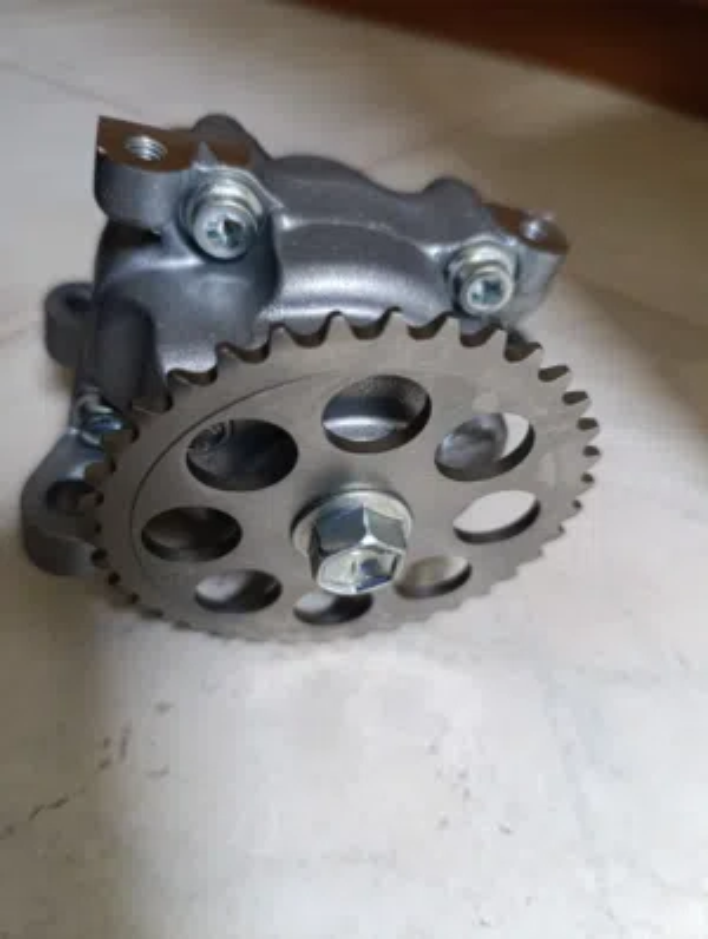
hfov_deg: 59.0
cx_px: 354
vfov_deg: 73.8
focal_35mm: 23
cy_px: 470
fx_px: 625
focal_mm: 6.14
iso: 1000
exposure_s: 1/25
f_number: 1.6
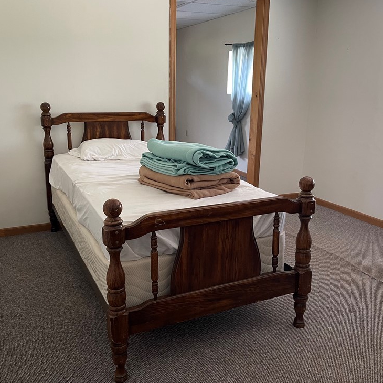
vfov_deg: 52.5
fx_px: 388
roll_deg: -0.8
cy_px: 188
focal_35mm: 31
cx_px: 183
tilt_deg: -14.1
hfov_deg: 52.5
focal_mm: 5.1
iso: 320
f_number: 1.6
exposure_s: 1/60
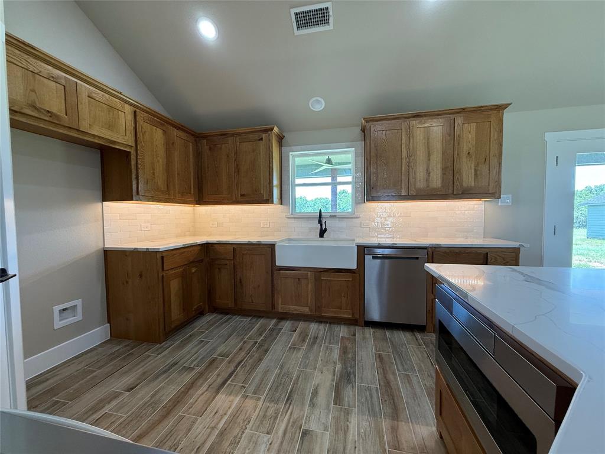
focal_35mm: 14
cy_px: 227
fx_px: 245
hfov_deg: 102.1
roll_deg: +0.5
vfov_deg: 85.7
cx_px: 302
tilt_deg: -1.7
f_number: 2.2
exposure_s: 1/120
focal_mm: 2.22
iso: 125
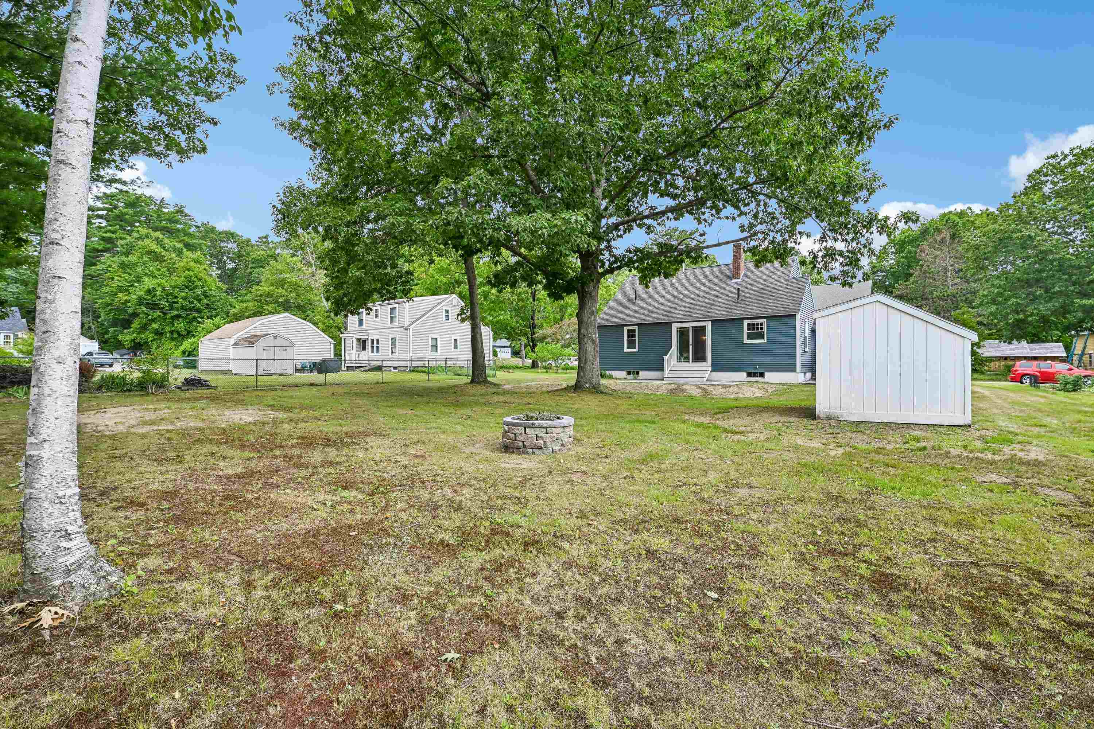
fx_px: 486
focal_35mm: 16
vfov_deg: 73.7
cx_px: 547
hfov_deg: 96.7
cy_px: 364
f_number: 8
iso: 400
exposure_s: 1/320
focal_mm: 16
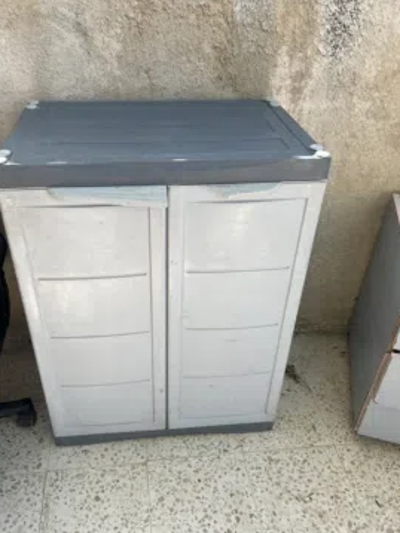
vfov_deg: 61.7
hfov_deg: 48.1
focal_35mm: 29
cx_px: 180
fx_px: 447
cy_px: 272
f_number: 1.6
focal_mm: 5.1
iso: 50
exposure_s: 1/407
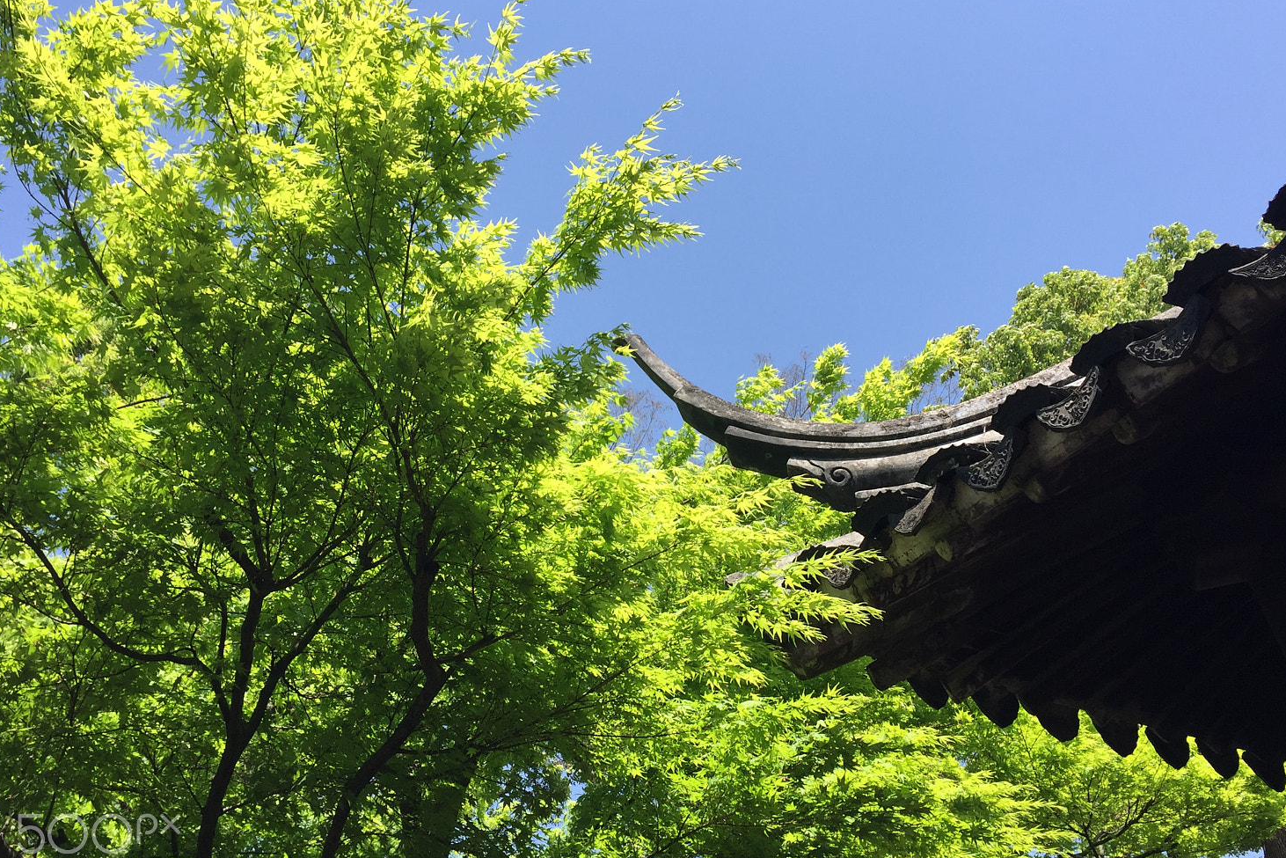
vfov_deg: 40.0
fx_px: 1179
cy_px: 422
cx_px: 666
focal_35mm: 33
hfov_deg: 57.2
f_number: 2.2
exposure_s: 1/920
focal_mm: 4.15
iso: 32
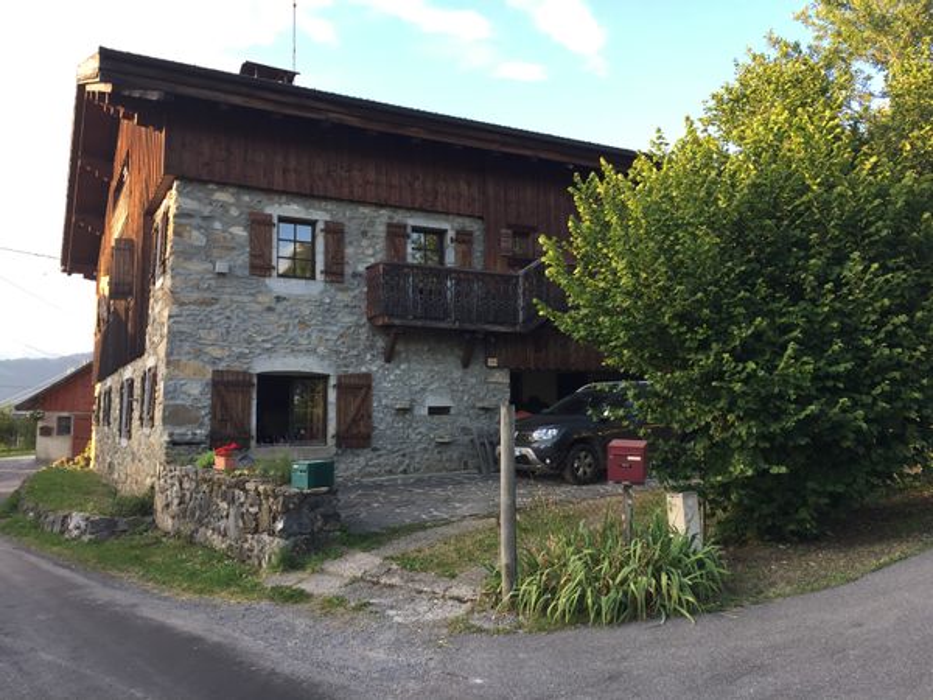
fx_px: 782
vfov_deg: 48.2
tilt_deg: +6.1
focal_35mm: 29
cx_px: 466
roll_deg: -0.6
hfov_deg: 61.7
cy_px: 350
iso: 32
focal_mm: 4.15
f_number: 2.2
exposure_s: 1/115
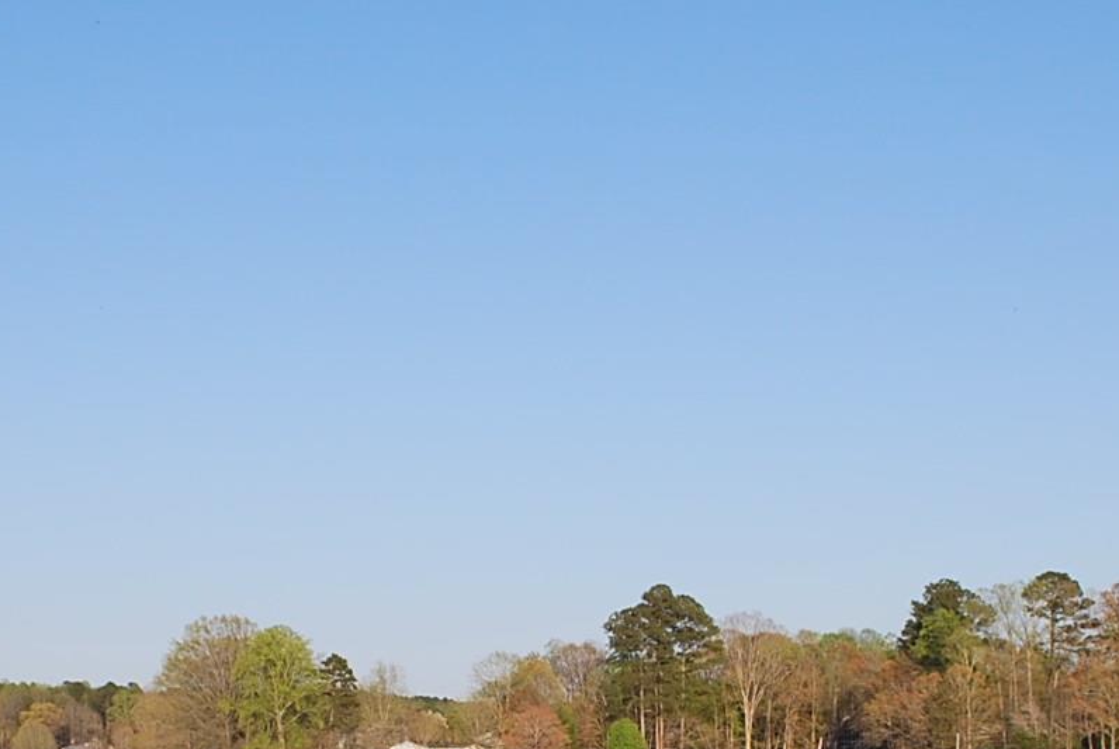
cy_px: 752
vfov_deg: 18.2
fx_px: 2272
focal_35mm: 73
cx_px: 538
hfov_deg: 27.7
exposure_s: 1/250
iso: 100
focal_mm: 20
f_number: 8
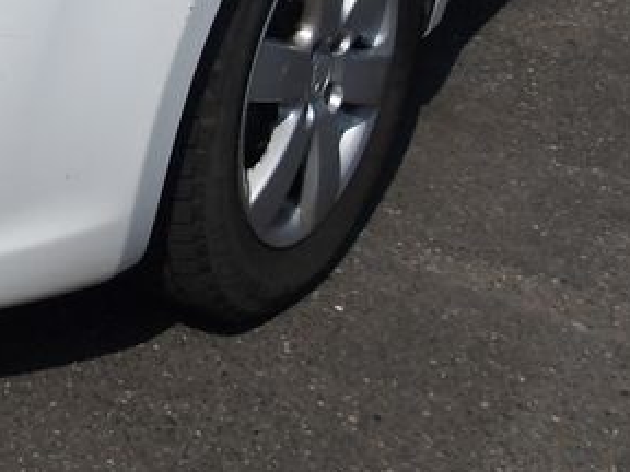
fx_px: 1747
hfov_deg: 19.7
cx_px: -39
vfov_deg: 14.2
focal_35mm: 96
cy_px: -286
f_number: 10.4
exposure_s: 1/364
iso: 100
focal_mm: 4.9
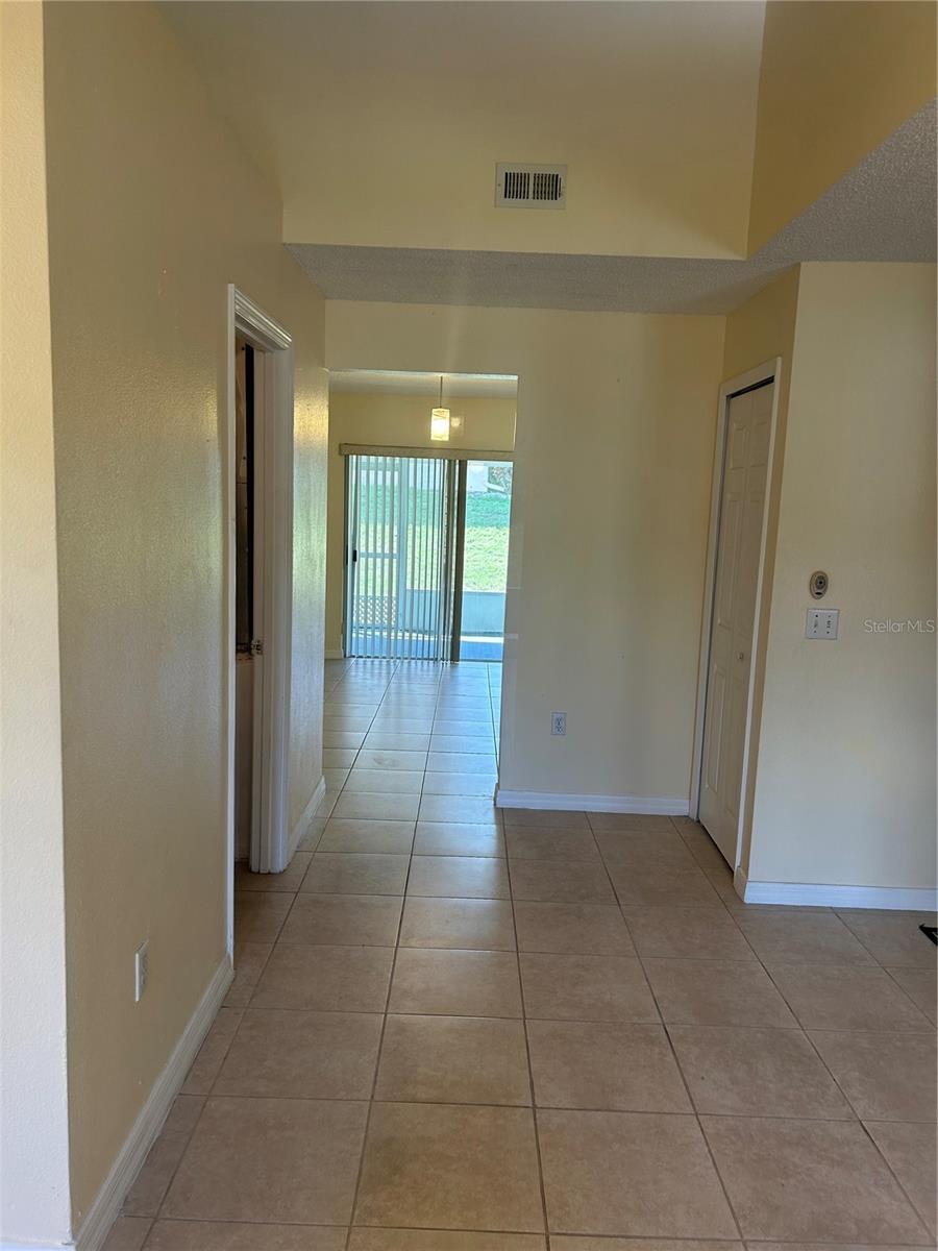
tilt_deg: -8.1
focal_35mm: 26
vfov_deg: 67.3
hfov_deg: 53.1
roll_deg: -3.0
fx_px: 939
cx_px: 469
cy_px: 626
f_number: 1.5
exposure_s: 1/120
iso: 80
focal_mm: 5.7
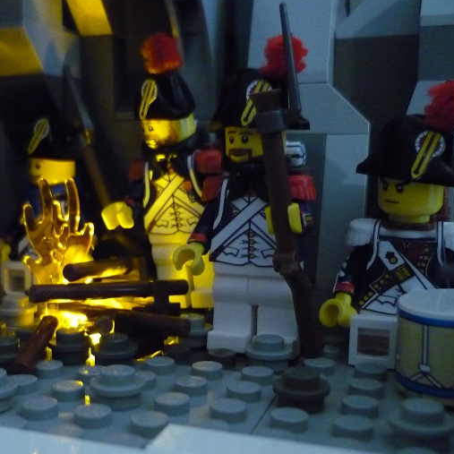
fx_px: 683
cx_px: 143
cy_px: 236
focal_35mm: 46
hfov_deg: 36.3
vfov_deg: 36.8
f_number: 2.8
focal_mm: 5.5
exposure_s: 1/4
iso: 800
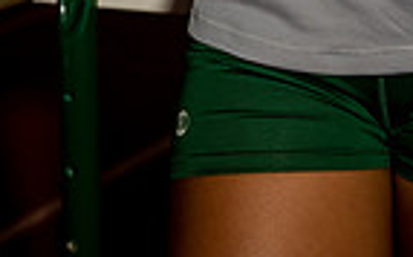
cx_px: 419
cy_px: -335
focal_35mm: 151
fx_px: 1698
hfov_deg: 13.7
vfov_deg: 8.1
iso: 250
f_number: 4
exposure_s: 1/250
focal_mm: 47
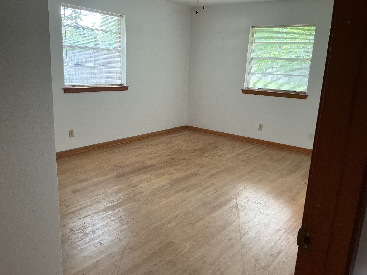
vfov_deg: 48.2
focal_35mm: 29
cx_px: 184
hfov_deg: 61.7
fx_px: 307
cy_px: 138
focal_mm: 3
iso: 200
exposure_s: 1/60
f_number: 1.8
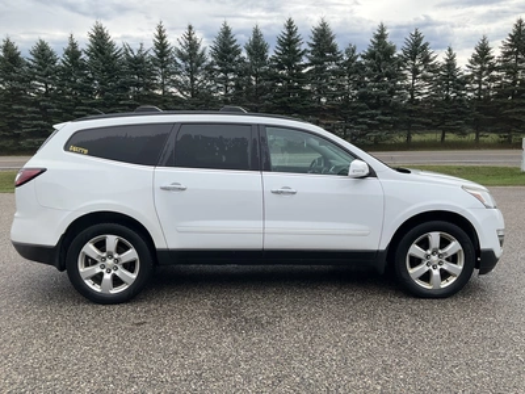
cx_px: 262
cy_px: 197
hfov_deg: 61.7
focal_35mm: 29
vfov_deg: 48.2
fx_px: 440
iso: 25
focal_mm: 3
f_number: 1.8
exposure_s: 1/997
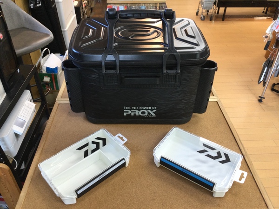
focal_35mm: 31
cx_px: 140
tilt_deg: -37.8
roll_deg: +0.2
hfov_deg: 58.4
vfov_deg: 45.4
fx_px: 250
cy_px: 104
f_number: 2.4
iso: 50
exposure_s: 1/30
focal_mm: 3.3
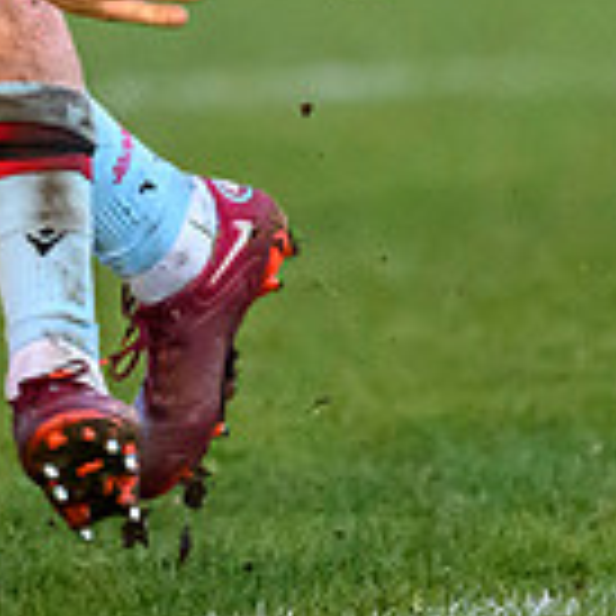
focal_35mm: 2193
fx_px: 44152
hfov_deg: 0.8
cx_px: 113
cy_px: -592
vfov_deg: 0.8
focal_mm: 400
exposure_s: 1/800
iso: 6400
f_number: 2.8
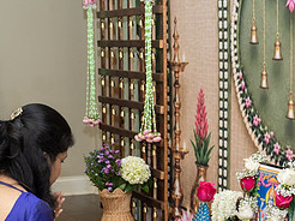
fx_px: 800
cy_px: 231
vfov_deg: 15.4
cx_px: 161
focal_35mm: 94
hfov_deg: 20.9
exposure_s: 1/160
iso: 640
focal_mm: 41
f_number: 3.5
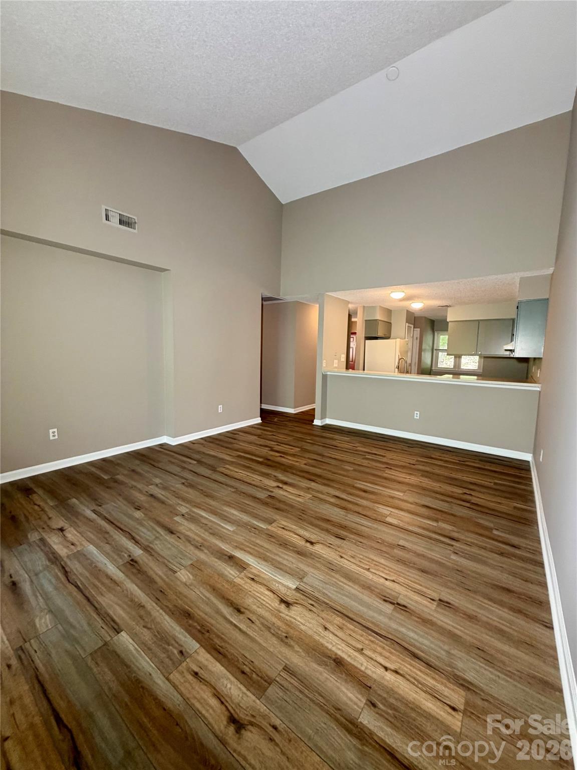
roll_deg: -1.5
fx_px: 311
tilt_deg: -6.1
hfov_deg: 85.7
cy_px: 385
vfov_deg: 102.1
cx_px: 288
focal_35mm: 14
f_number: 2.2
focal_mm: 2.22
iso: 250
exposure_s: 1/60
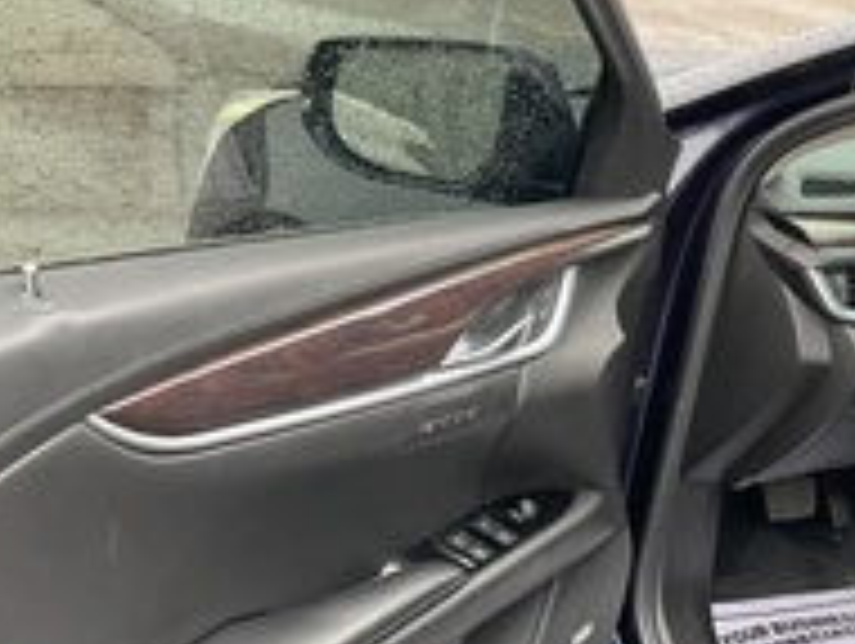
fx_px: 1509
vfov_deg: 23.7
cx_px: 662
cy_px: 522
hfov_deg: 31.0
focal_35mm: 61
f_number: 1.8
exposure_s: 1/92
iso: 64
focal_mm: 3
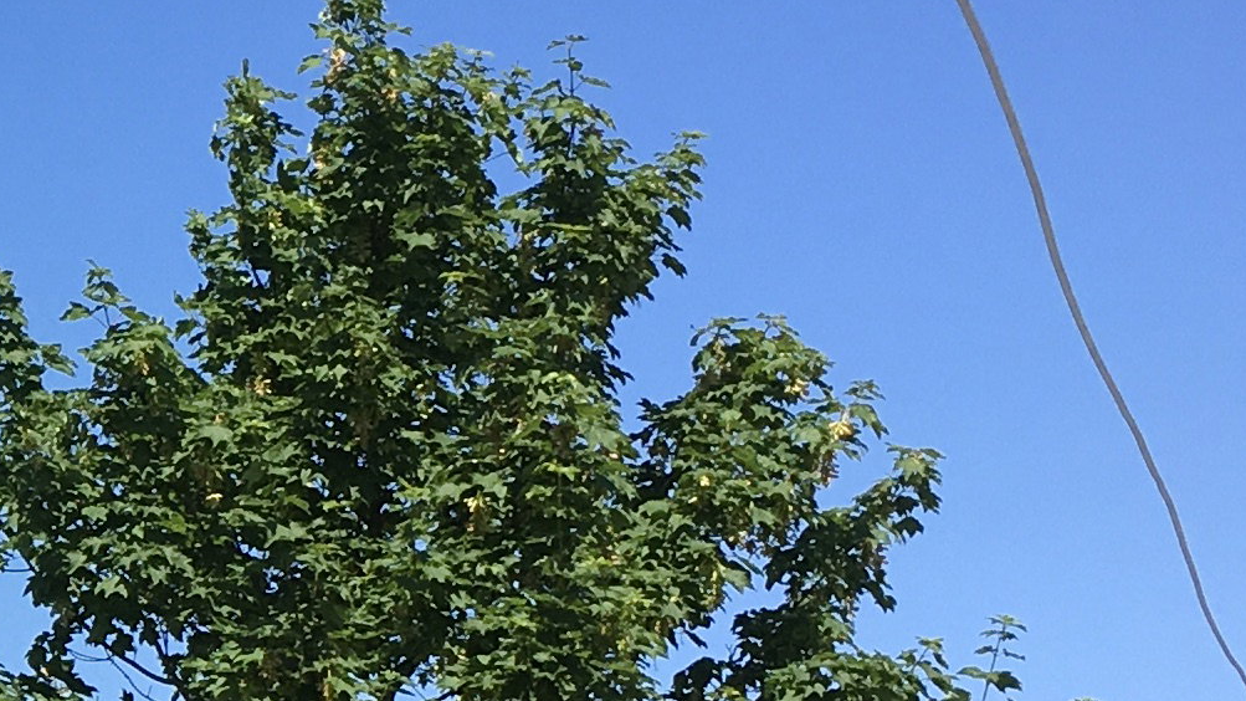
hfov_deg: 15.6
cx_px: -588
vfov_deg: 9.5
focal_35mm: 127
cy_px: 773
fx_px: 4196
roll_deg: -1.2
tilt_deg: +5.7
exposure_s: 1/1241
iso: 25
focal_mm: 4.15
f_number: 2.2
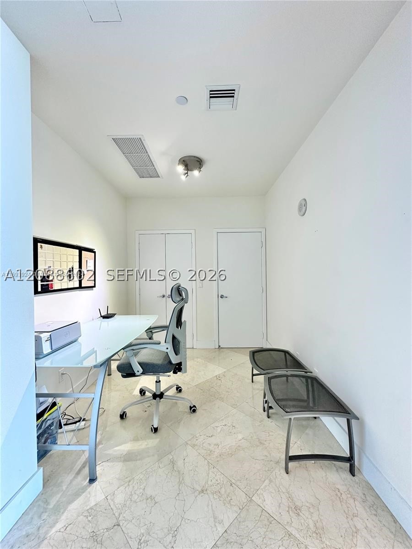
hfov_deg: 85.7
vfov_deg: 102.1
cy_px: 274
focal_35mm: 14
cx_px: 206
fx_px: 222
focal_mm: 2.22
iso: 160
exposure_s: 1/60
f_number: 2.2
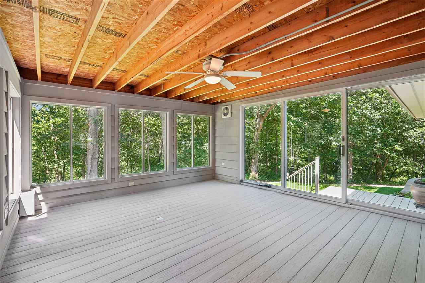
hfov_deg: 93.3
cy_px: 142
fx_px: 201
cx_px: 212
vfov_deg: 70.4
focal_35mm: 17
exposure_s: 1/30
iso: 400
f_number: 9
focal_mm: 17
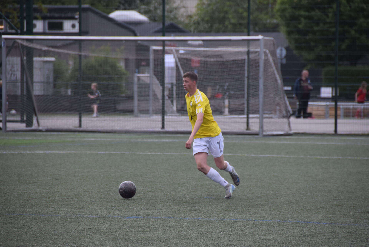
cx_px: 184
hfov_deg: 6.9
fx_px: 3077
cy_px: 124
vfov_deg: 4.6
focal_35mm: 300
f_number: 5.6
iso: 800
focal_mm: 200
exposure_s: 1/640
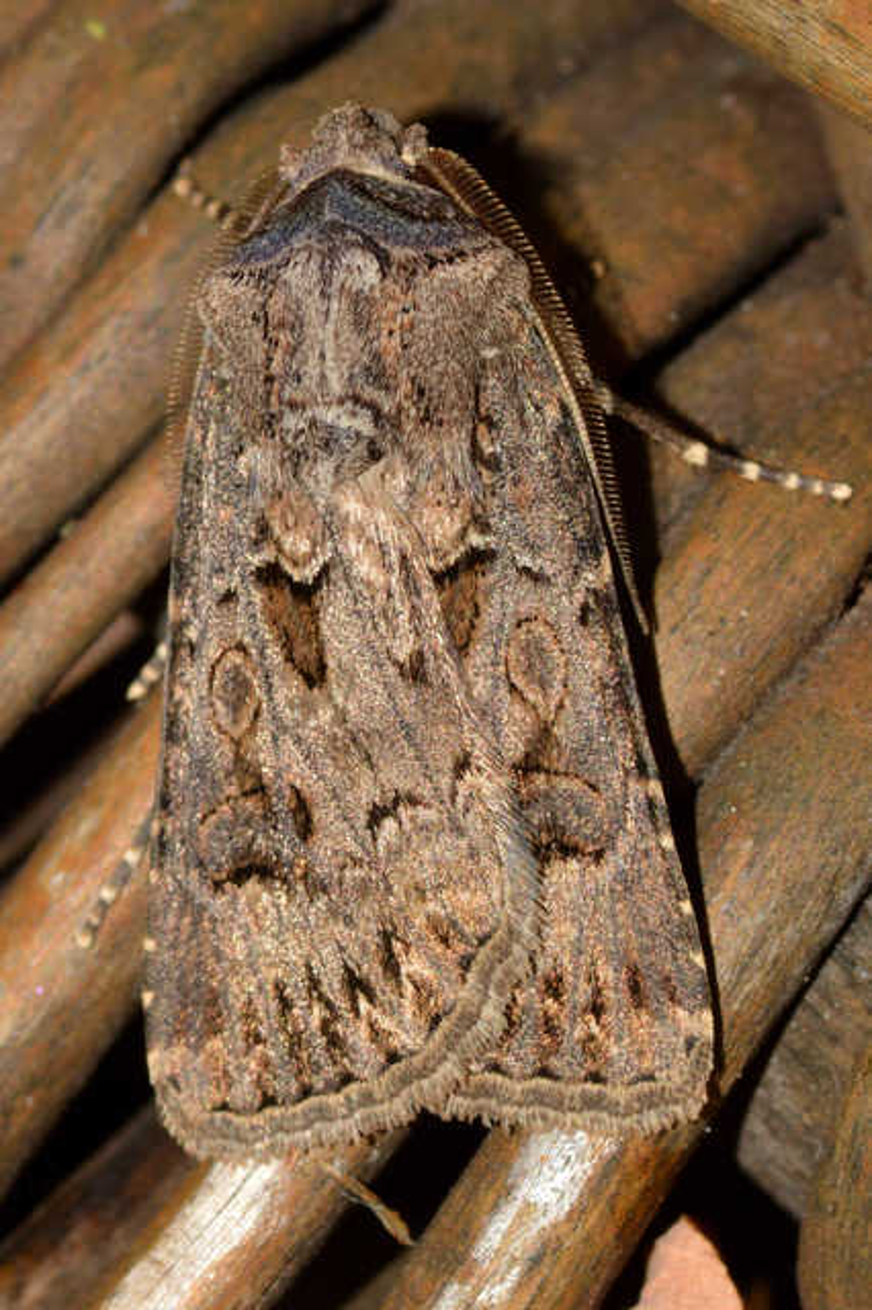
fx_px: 5455
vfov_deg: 13.7
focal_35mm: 150
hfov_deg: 9.1
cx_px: 436
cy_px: 655
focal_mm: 100
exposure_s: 1/200
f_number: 20
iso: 100
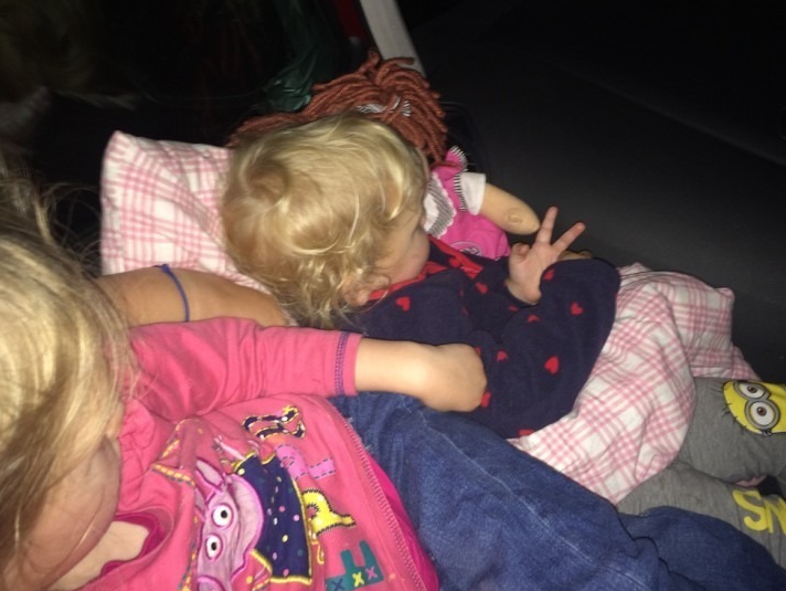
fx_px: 727
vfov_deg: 44.2
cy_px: 273
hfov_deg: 56.8
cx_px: 406
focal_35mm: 32
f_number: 2.2
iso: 64
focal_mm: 4.15
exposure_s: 1/16
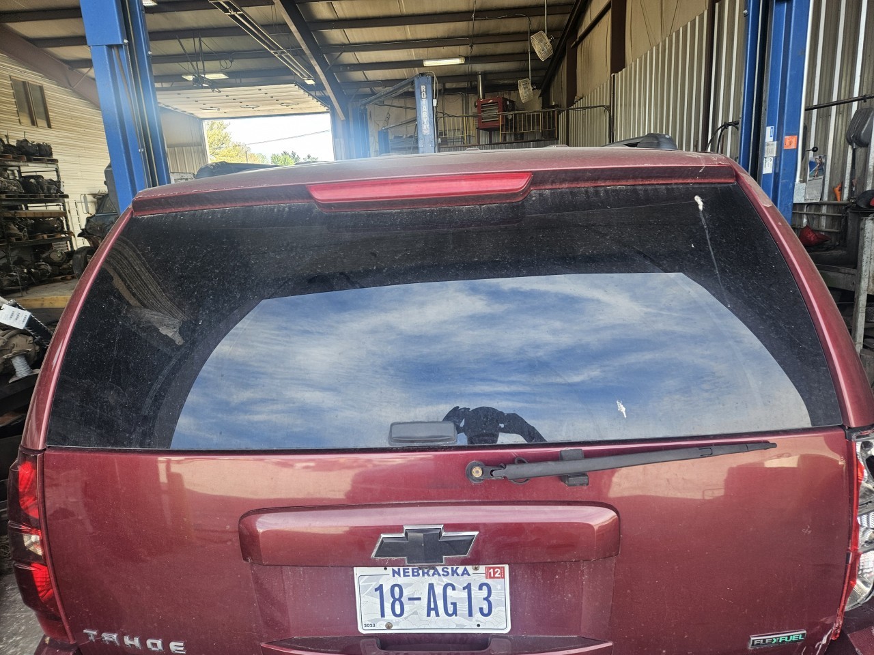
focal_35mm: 23
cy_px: 328
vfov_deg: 58.9
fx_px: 581
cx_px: 437
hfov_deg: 73.9
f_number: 1.8
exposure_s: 1/120
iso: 40
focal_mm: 5.4
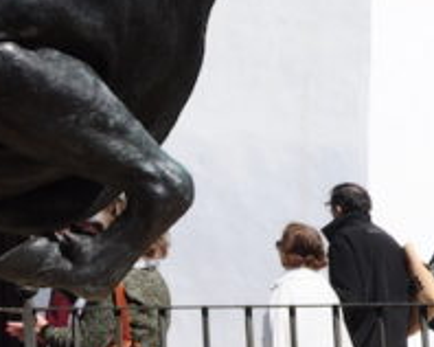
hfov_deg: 8.4
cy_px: -213
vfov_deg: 6.7
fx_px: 2893
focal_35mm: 225
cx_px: -226
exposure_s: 1/250
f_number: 13
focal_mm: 31
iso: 200
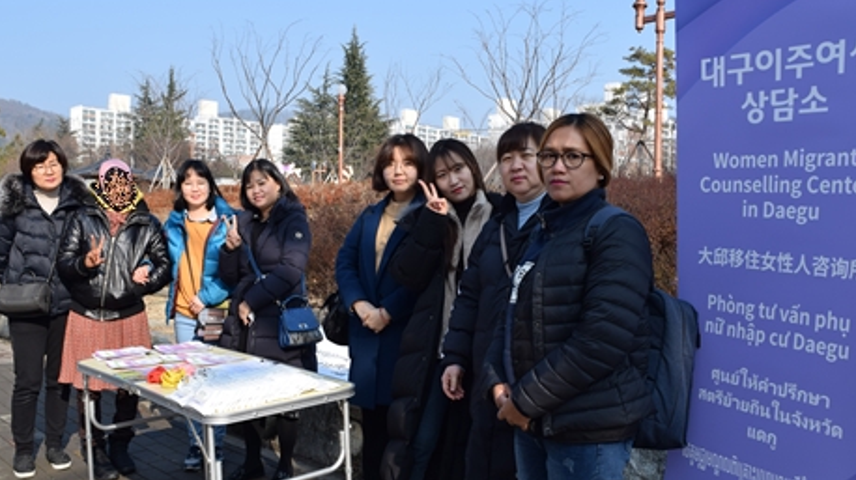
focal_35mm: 34
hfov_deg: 58.1
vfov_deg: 34.5
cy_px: 270
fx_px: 771
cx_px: 422
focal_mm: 18
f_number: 9
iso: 200
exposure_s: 1/320
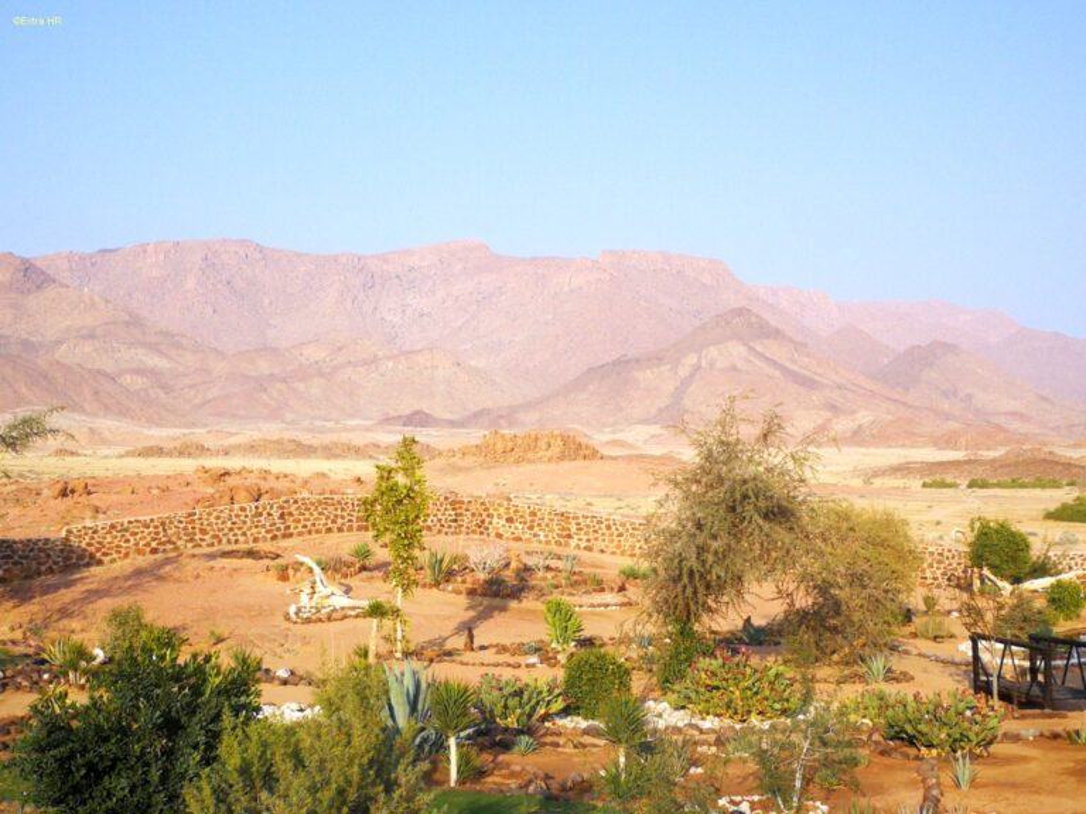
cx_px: 543
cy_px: 407
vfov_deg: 27.0
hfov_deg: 35.5
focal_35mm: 54
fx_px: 1694
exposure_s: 1/556
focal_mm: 3.95
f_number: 2.2
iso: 50
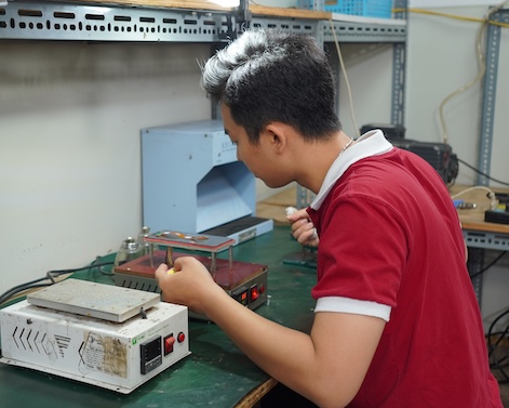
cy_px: 205
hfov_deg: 37.6
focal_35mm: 49
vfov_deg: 30.6
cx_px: 214
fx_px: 746
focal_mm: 27.6
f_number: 2.8
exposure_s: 1/125
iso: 250
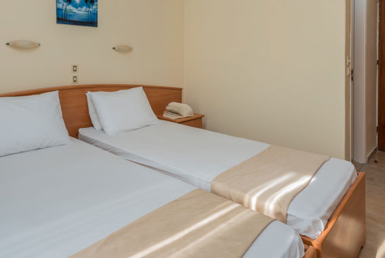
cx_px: 141
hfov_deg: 70.2
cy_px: 62
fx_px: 268
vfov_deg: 49.2
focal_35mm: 25
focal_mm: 14
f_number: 8
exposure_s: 1/10
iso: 100
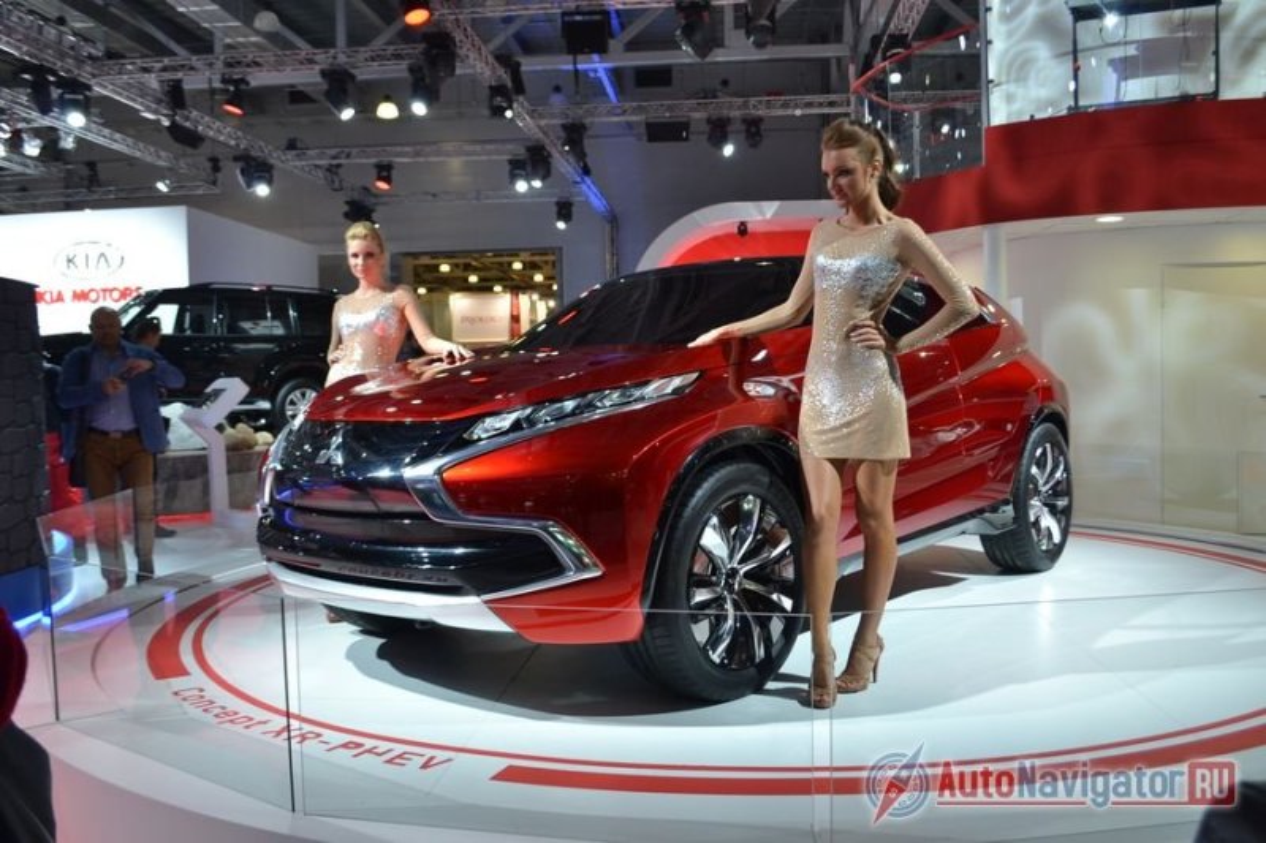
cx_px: 633
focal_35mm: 30
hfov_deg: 61.9
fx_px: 1055
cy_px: 422
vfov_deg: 43.6
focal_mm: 20
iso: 400
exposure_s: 1/80
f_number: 4.5
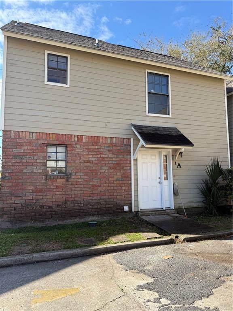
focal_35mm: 24
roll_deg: +0.1
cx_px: 116
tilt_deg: +5.9
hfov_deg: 56.8
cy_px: 156
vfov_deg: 71.6
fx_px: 215
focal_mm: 6.76
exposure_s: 1/1949
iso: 80
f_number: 1.78
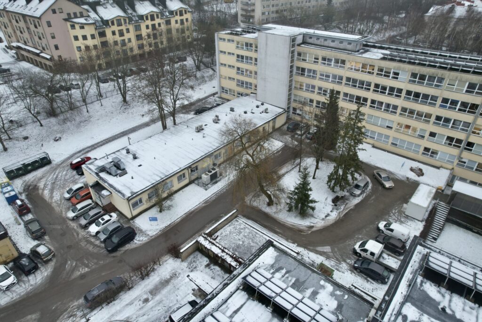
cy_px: 161
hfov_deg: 78.6
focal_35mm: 22
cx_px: 241
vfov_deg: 57.2
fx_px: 295
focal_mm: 8.38
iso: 100
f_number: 2.8
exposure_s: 1/50
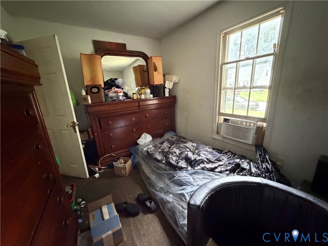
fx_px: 133
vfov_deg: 85.7
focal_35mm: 14
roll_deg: +3.8
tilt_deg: -14.2
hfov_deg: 102.1
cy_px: 123
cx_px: 164
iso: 1250
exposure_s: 1/50
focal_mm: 2.22
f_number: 2.2
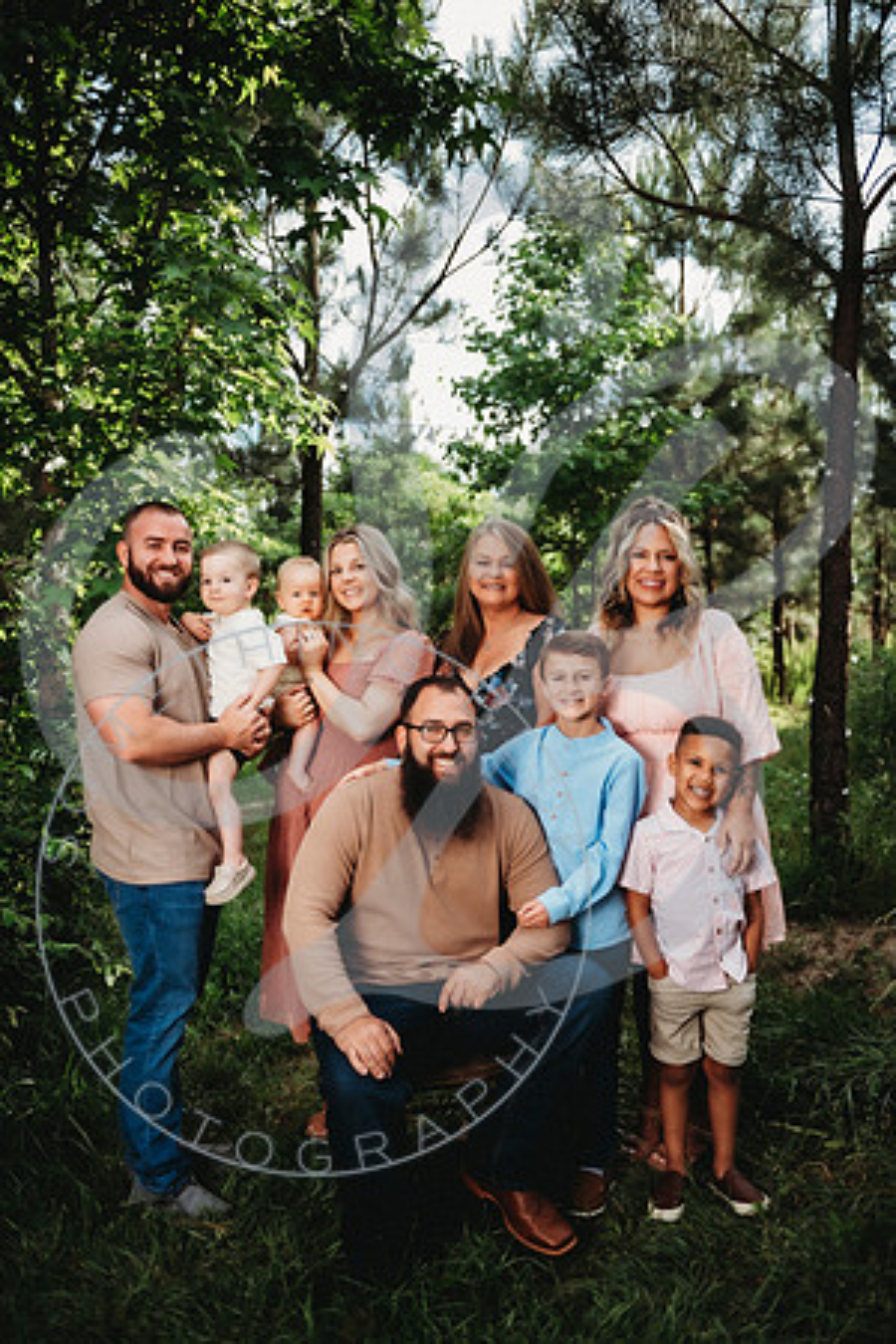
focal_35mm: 34
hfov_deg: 38.9
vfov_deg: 55.8
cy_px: 672
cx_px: 448
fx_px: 1269
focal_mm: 34
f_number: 2.8
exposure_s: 1/200
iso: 50
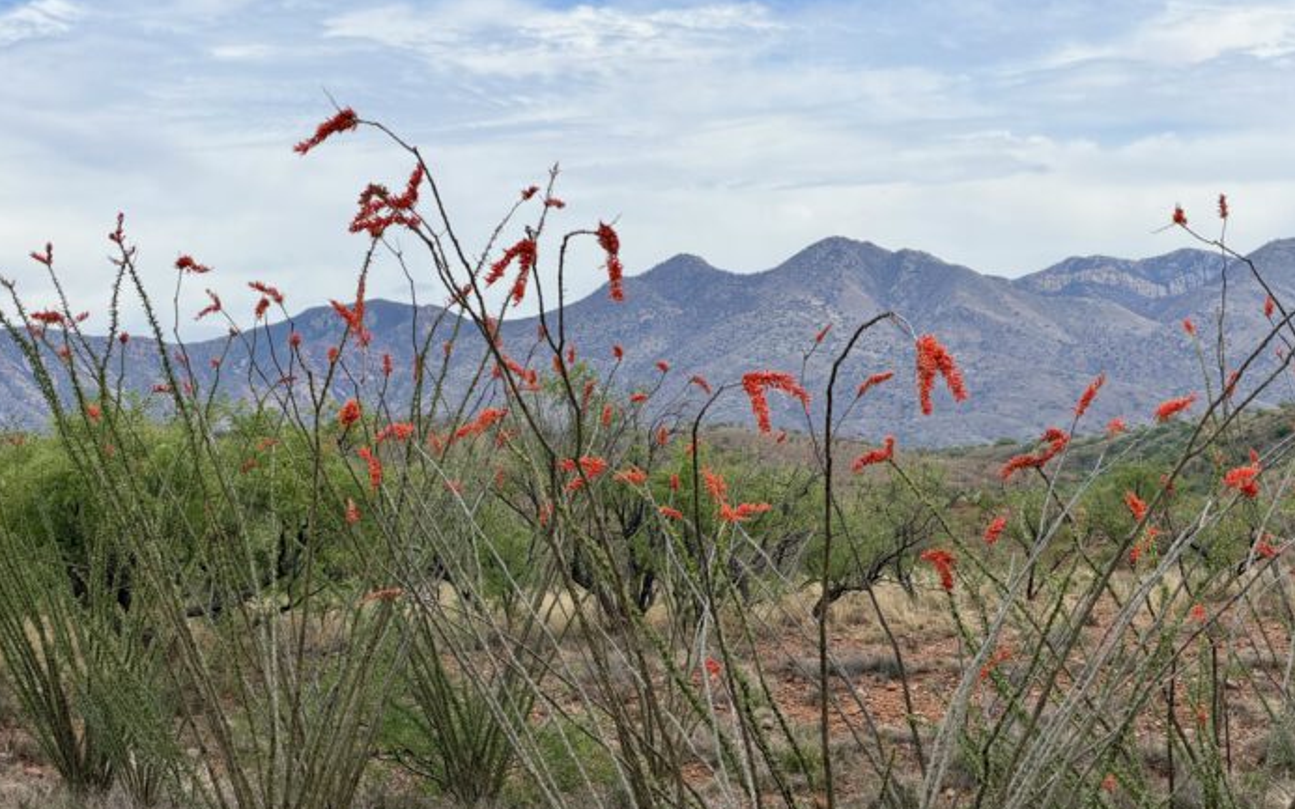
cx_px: 648
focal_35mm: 107
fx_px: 3776
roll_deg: +3.6
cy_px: 457
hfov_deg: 19.5
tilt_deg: +1.0
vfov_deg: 12.2
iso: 20
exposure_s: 1/638
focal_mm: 16.89
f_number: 2.8
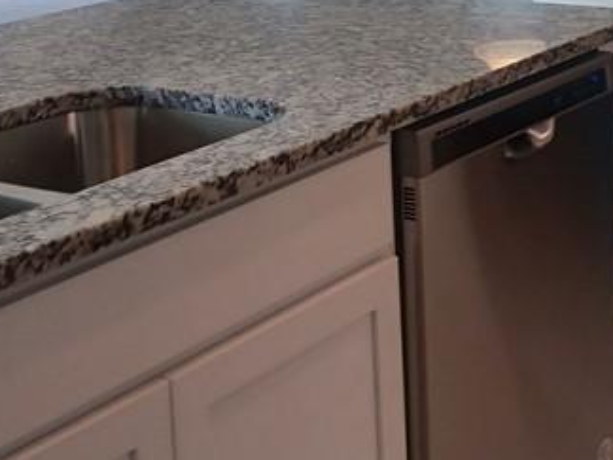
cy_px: -129
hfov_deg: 24.3
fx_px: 1399
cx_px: 486
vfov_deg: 17.6
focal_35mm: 79
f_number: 1.8
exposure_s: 1/60
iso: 200
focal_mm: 4.6
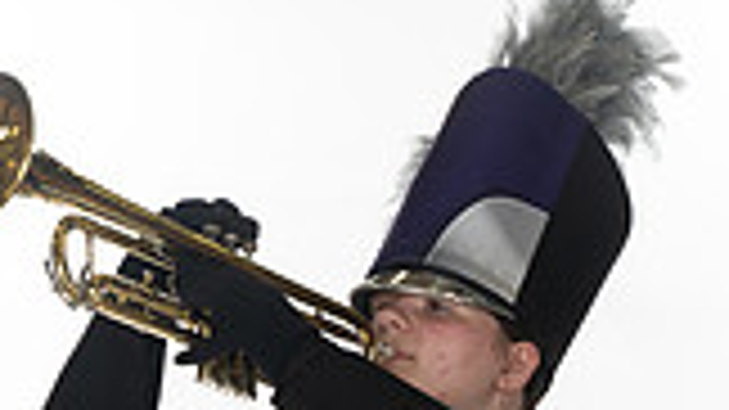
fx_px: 2705
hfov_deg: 15.3
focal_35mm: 140
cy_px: 924
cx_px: 369
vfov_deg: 8.1
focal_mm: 48
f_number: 7.1
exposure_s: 1/320
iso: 800
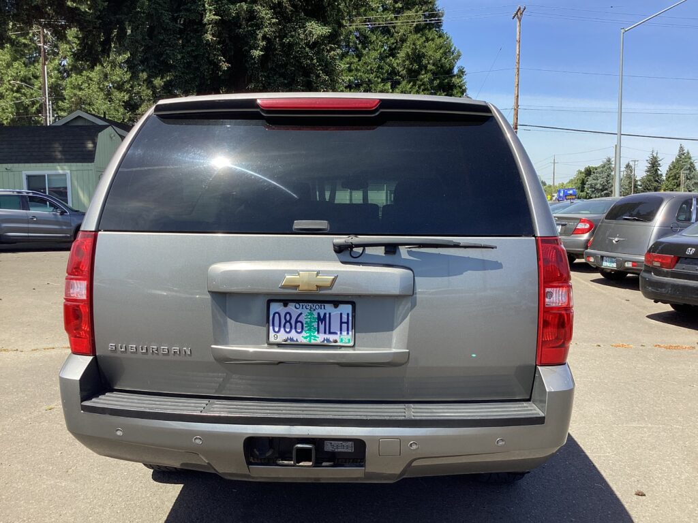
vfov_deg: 45.4
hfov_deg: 58.4
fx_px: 625
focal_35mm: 31
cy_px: 262
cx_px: 349
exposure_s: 1/599
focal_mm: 3.3
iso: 25
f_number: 2.4
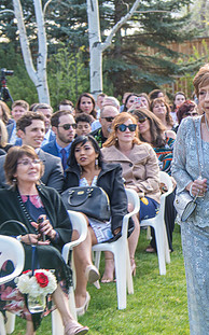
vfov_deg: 21.0
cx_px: 243
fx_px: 903
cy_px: 166
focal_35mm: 99
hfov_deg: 12.9
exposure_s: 1/50
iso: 64
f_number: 4
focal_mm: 52
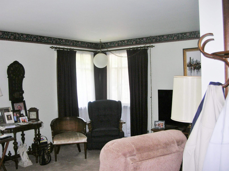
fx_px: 238
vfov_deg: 39.6
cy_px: 86
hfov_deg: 51.4
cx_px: 114
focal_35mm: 36
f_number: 2.7
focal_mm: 6
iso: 50
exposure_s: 1/30
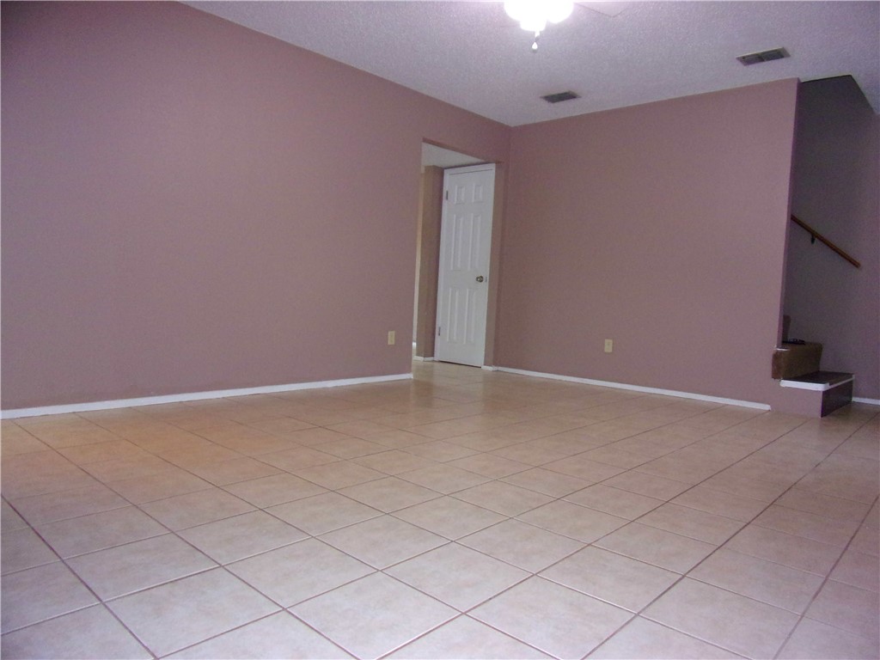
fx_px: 610
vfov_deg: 56.8
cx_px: 440
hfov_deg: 71.6
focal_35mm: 24
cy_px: 330
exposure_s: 1/34
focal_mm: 4.3
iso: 250
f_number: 3.3
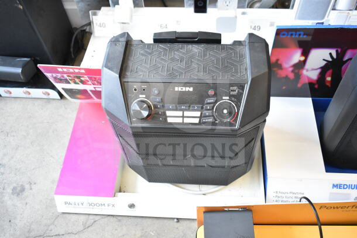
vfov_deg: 40.0
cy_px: 119
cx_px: 178
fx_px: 327
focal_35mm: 33
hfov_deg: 57.2
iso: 1600
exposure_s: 1/80
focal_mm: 22
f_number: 4
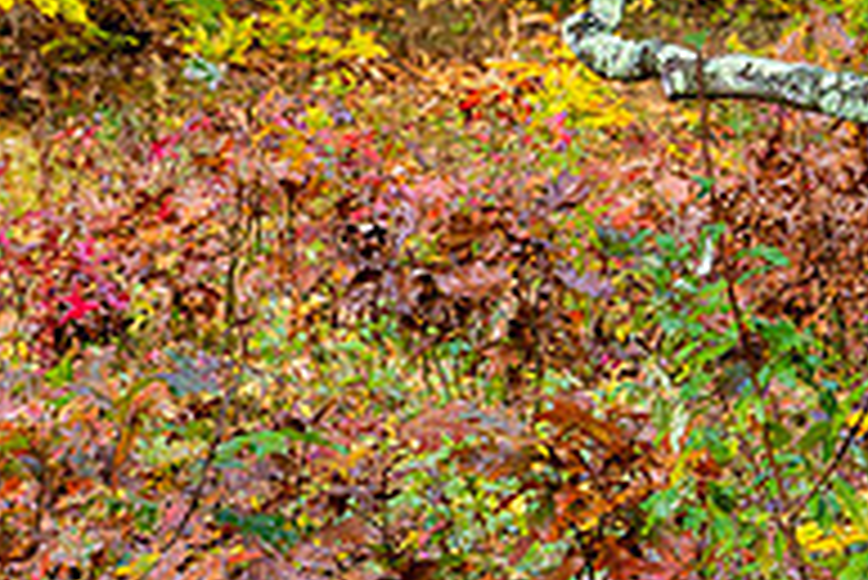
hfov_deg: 7.1
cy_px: -227
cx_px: 603
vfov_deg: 4.8
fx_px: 6949
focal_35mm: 288
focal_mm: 46
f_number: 7.1
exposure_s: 1/13
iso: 200
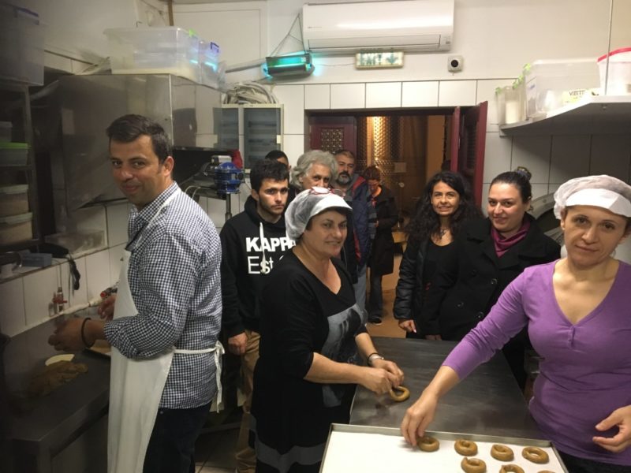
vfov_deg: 48.2
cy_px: 236
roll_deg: -1.1
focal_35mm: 29
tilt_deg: -8.3
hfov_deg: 61.7
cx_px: 316
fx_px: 529
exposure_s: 1/17
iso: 200
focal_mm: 4.15
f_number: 2.2
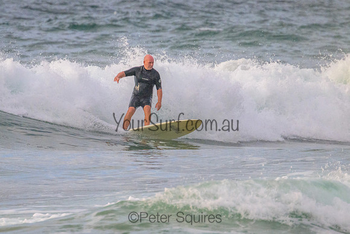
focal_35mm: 1088
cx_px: 113
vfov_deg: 1.3
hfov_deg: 1.9
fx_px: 10576
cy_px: 137
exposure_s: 1/2000
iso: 2800
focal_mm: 800
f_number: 11
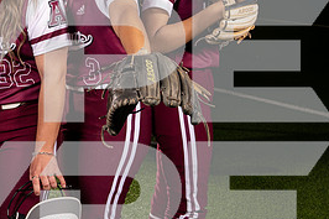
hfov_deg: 26.9
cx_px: 20
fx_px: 658
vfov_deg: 18.8
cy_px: 58
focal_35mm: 72
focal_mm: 33
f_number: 8
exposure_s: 1/125
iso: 100
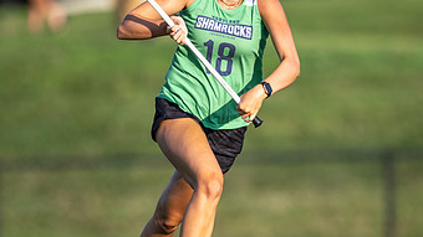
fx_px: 9609
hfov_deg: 2.5
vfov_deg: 1.4
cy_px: 170
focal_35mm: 857
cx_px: 240
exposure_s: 1/2000
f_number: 2.8
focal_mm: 400
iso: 180
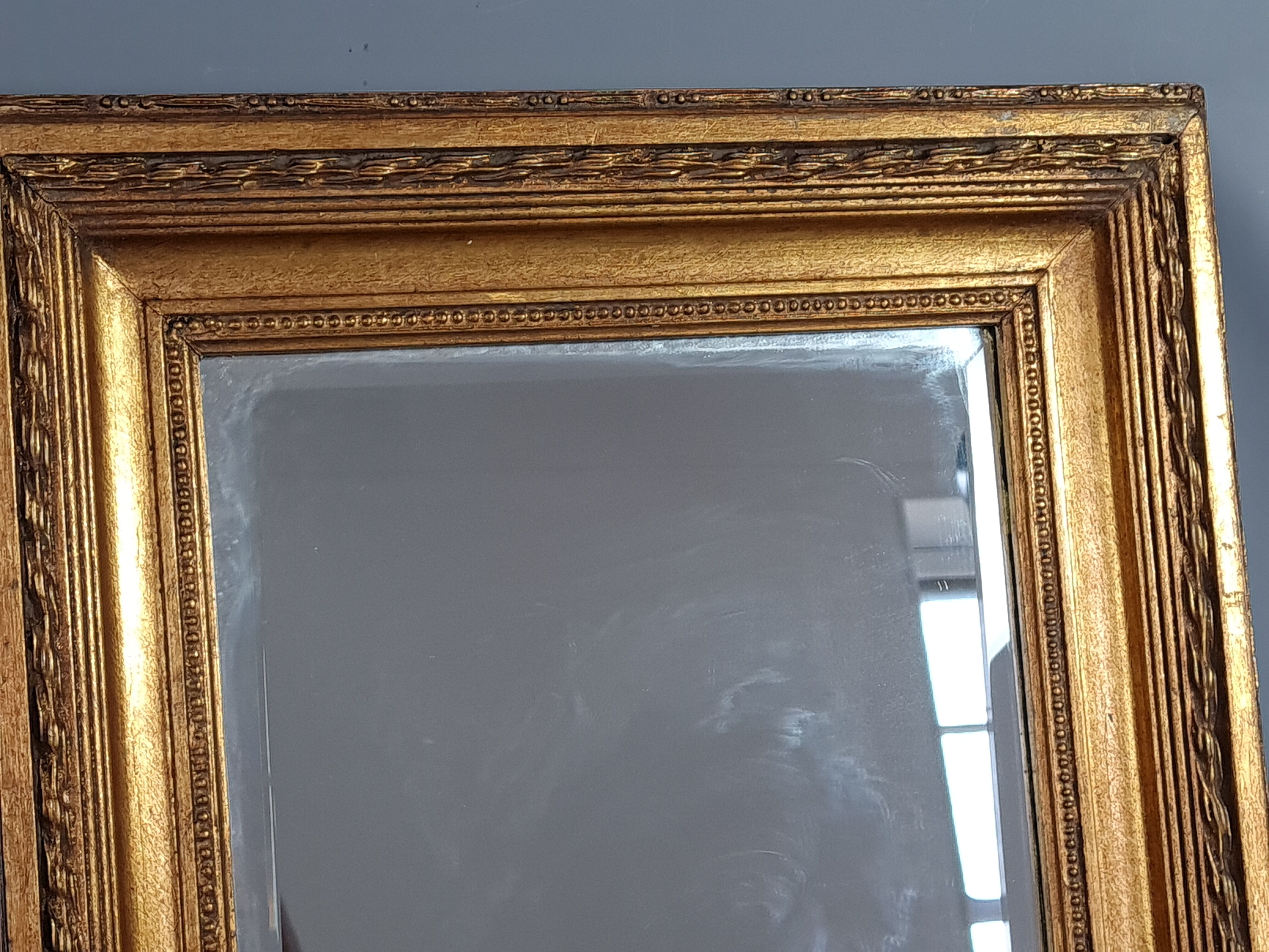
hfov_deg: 67.3
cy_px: 476
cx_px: 634
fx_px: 953
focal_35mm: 26
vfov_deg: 53.1
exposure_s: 1/100
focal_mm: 5.4
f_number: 1.8
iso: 80
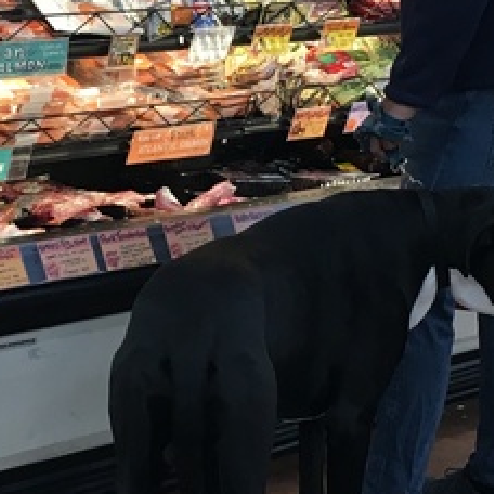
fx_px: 1744
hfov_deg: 16.0
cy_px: 197
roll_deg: -1.8
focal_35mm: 108
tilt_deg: -8.4
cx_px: 124
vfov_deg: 16.1
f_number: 2.2
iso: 32
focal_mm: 4.15
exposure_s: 1/30
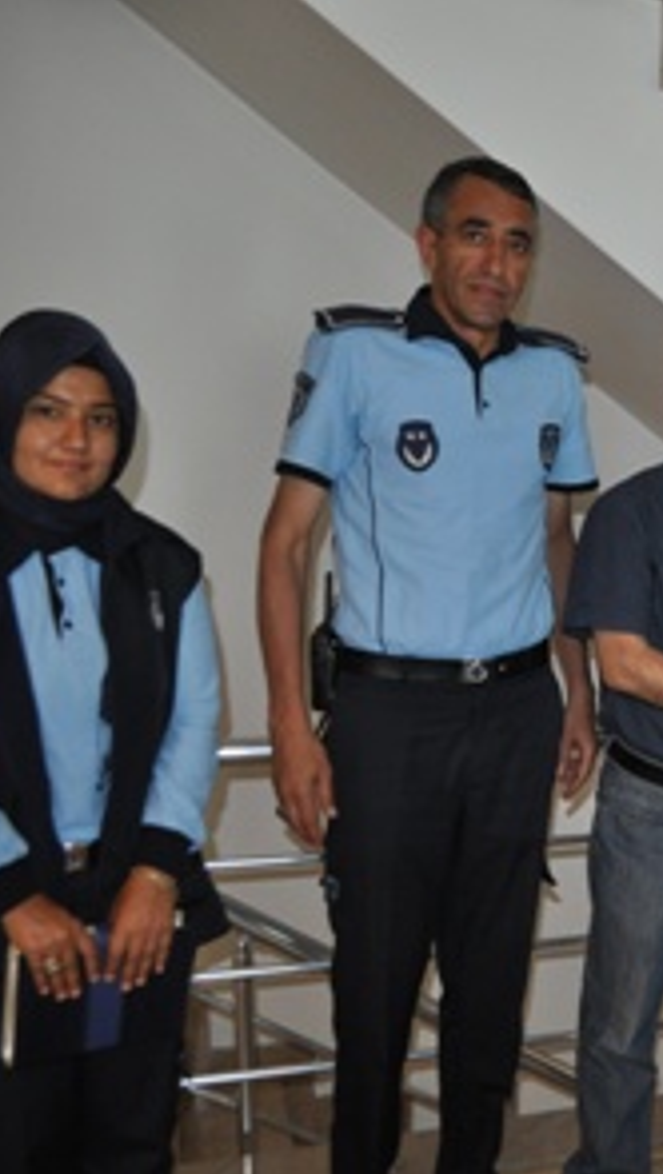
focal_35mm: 43
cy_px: 591
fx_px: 1340
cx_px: 819
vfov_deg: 47.3
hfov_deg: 24.8
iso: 800
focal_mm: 18
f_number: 3.5
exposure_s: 1/60
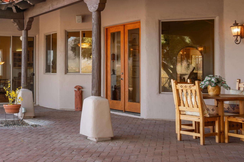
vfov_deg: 24.9
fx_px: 367
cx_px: 4
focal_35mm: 54
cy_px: 65
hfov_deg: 33.9
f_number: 16
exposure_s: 1/4
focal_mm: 24.5
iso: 100
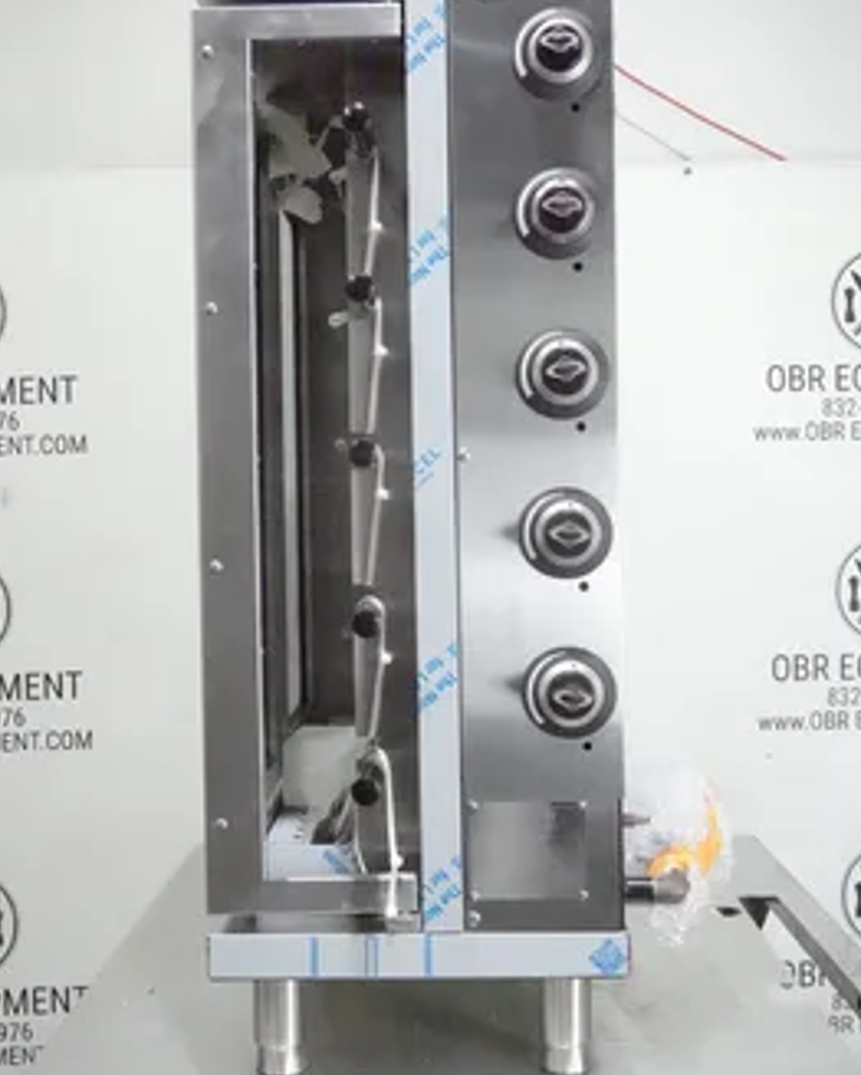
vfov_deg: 46.8
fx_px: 1241
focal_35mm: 39
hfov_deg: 38.3
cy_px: 513
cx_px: 426
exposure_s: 1/500
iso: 12800
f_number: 4
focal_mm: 12.76
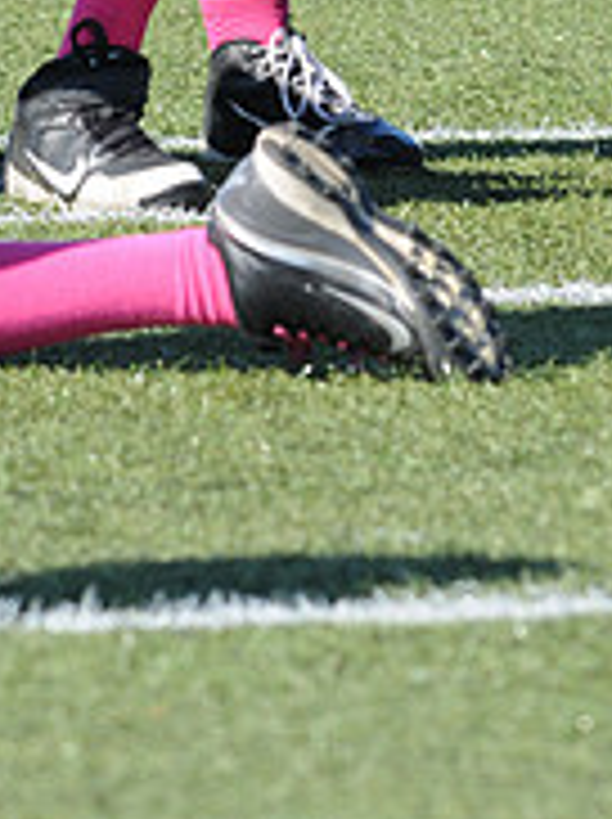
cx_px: 380
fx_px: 32607
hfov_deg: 1.1
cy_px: -472
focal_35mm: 1380
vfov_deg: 1.4
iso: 200
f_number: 5.6
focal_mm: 300
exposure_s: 1/500
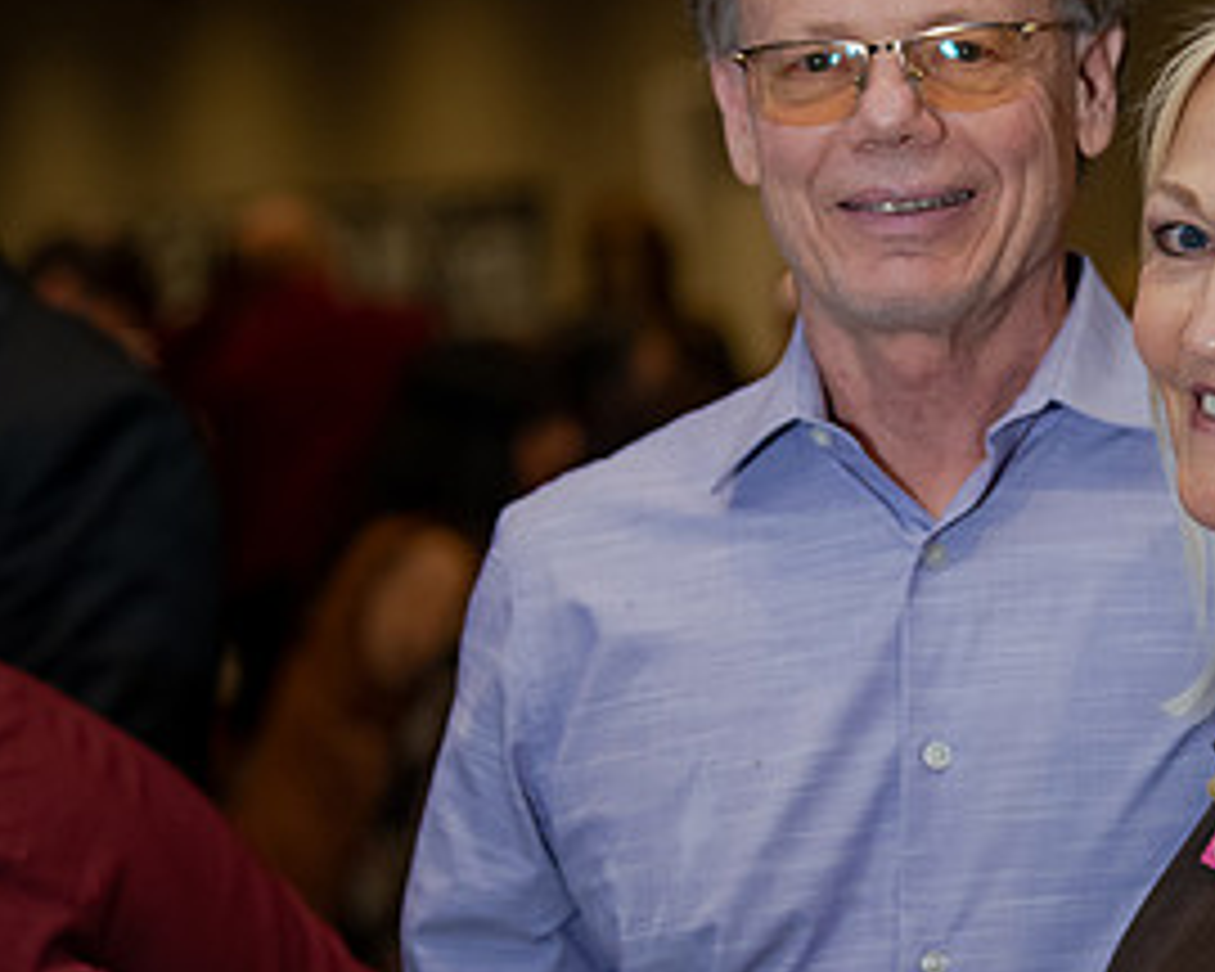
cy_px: 522
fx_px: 5538
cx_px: 1188
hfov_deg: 12.4
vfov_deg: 10.0
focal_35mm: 154
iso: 2500
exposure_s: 1/250
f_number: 2.8
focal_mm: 70
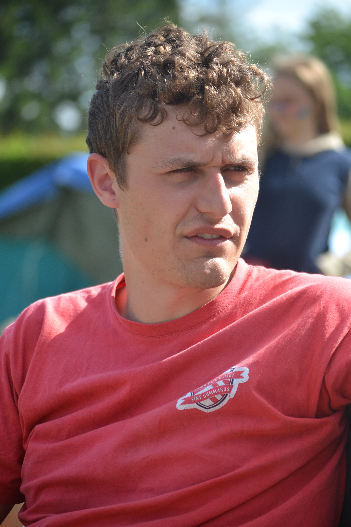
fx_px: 2194
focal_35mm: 150
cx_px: 176
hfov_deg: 9.1
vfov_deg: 13.7
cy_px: 264
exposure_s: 1/1000
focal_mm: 100
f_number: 4.5
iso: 400
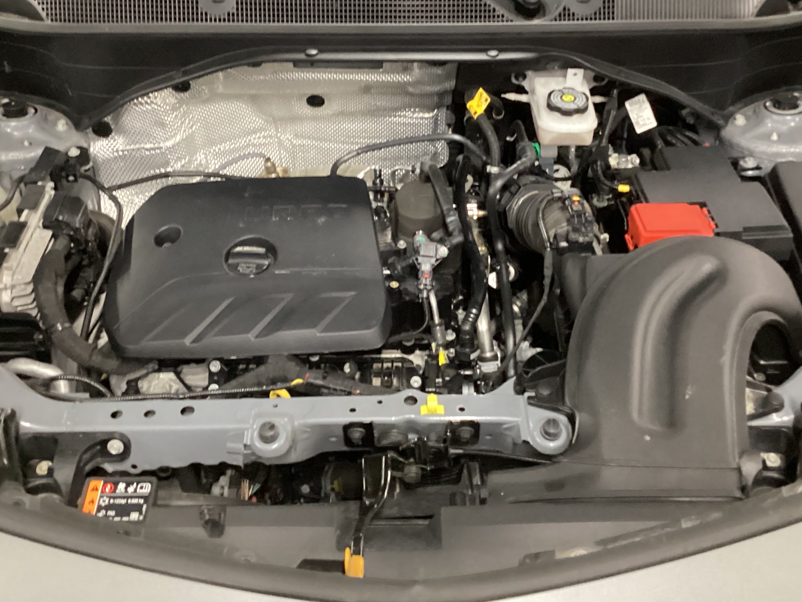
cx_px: 419
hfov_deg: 43.8
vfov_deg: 33.3
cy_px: 207
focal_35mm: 43
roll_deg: +1.1
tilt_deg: -38.1
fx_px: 996
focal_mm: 3.3
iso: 640
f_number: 2.4
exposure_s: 1/25
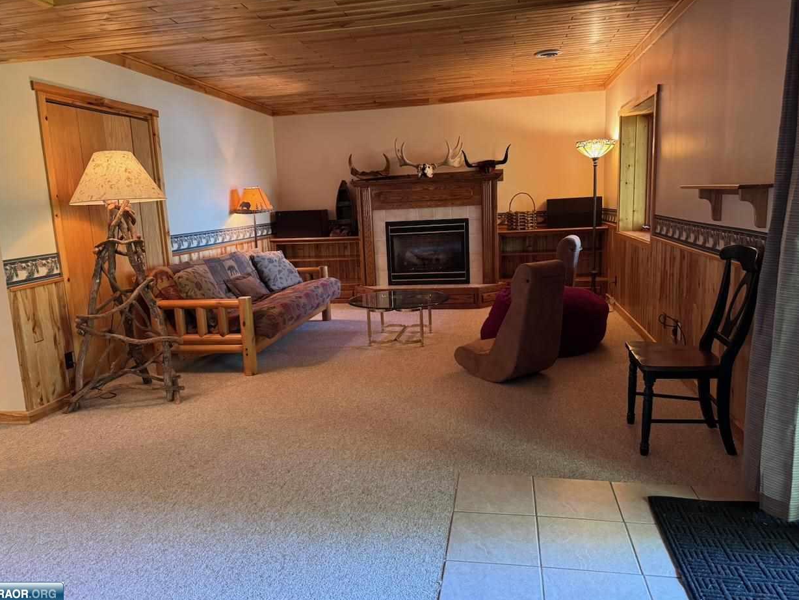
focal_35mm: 25
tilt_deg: -10.4
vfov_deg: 54.9
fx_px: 577
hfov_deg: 69.4
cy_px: 293
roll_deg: +2.8
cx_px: 391
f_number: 1.78
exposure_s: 1/60
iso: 500
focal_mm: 6.76
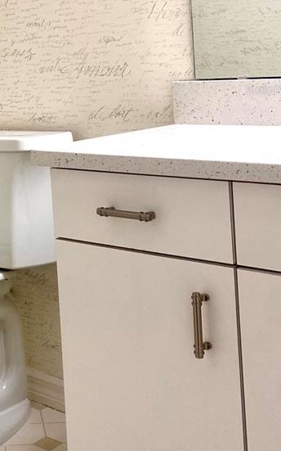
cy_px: 89
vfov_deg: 33.0
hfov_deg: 20.2
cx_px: -64
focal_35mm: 60
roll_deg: +2.9
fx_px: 736
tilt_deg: +0.7
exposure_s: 1/120
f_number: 1.8
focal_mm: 4.25
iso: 100
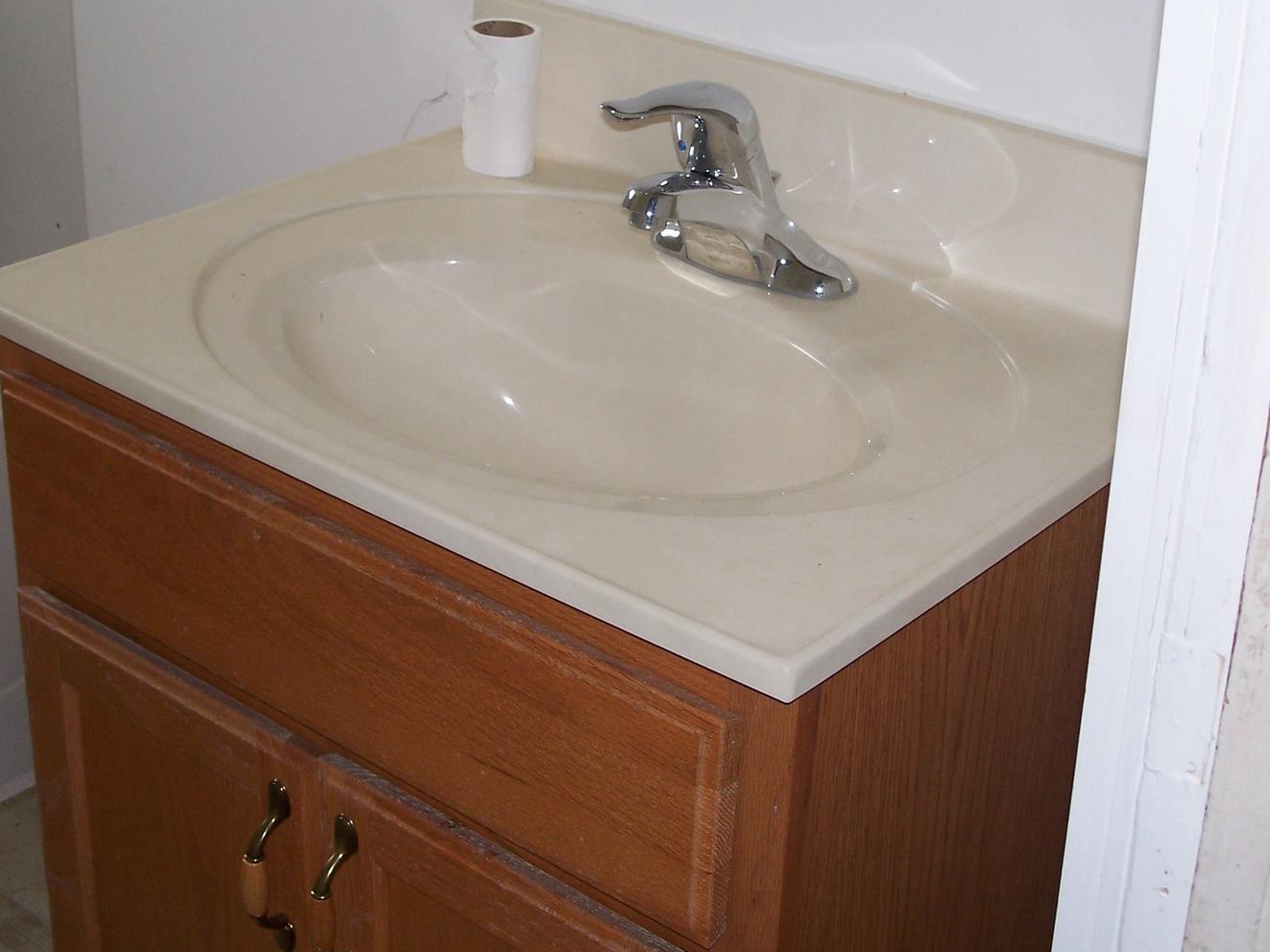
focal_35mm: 57
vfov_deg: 25.6
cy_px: 357
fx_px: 2091
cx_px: 681
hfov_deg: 33.8
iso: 125
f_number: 2.8
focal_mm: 7.8
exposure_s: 1/60
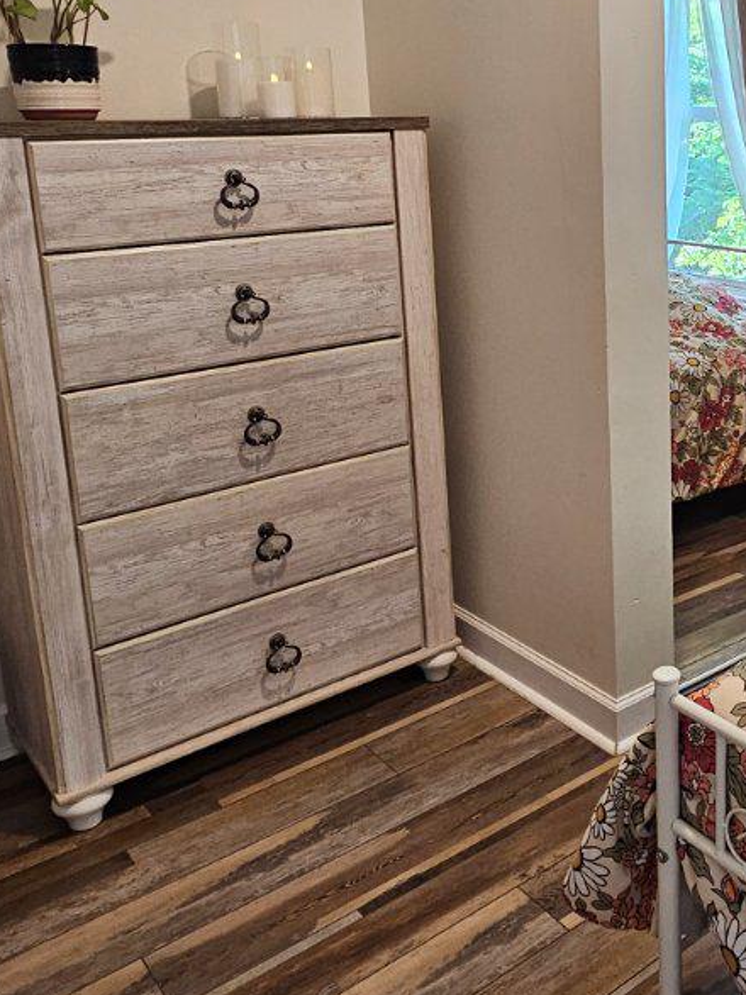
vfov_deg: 52.8
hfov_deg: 37.9
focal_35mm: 34
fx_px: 977
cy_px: 325
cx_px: 722
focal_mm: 2.2
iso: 200
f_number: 2.2
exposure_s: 1/60
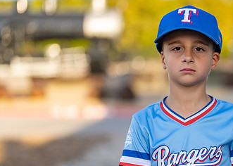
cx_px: 209
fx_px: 714
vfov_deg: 13.2
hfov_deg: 18.2
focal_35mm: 108
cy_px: 131
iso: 100
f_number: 1.2
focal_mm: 50
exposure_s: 1/2000
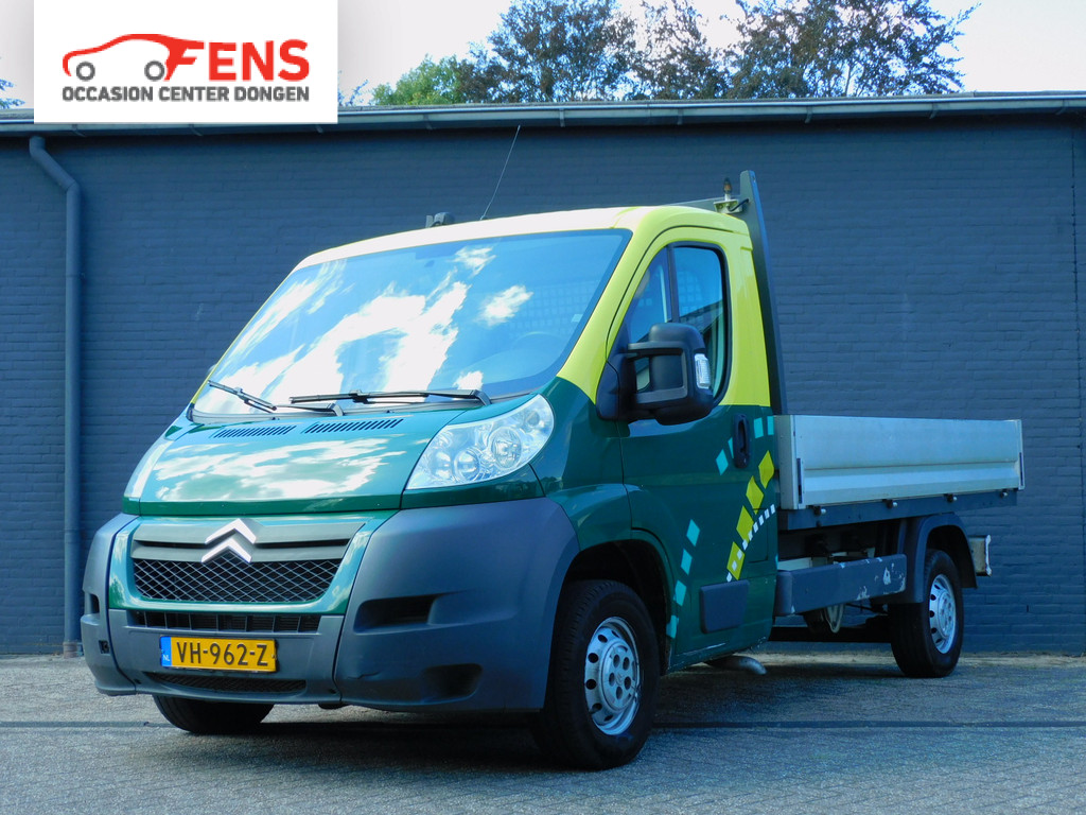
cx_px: 543
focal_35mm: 55
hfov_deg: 34.9
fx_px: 1726
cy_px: 408
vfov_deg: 26.6
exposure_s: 1/200
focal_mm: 9.9
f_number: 4
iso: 125
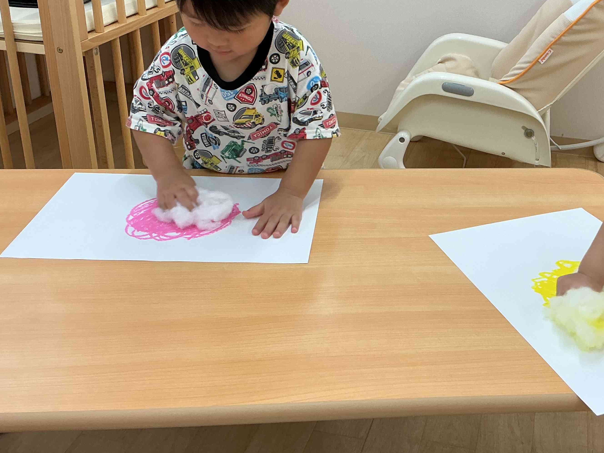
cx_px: 415
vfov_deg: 32.7
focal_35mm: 44
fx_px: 768
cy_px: 174
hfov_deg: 42.2
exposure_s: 1/120
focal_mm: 3
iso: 64
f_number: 1.8
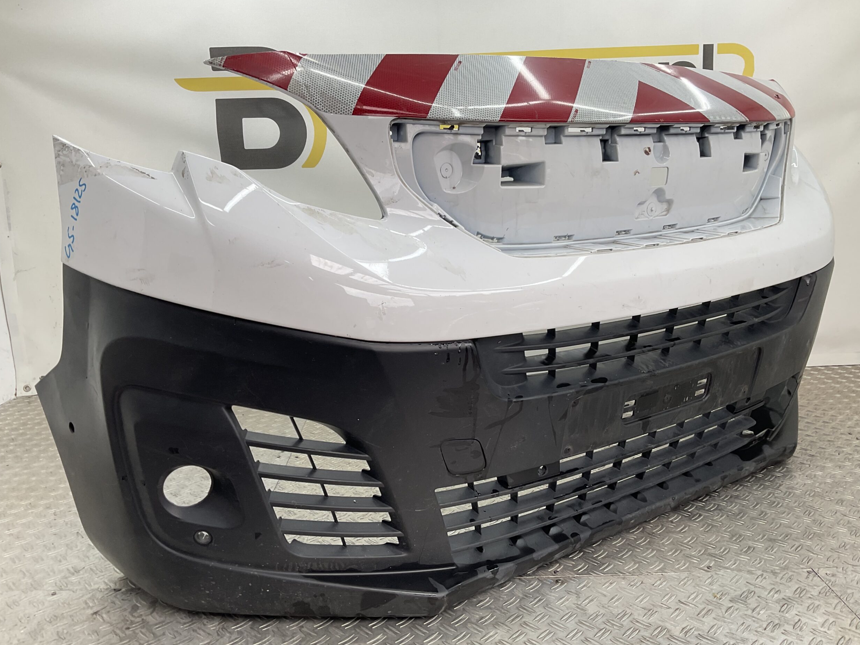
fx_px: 745
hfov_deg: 60.0
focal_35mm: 30
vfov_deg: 46.8
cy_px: 330
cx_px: 429
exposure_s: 1/120
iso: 25
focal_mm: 3
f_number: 1.8
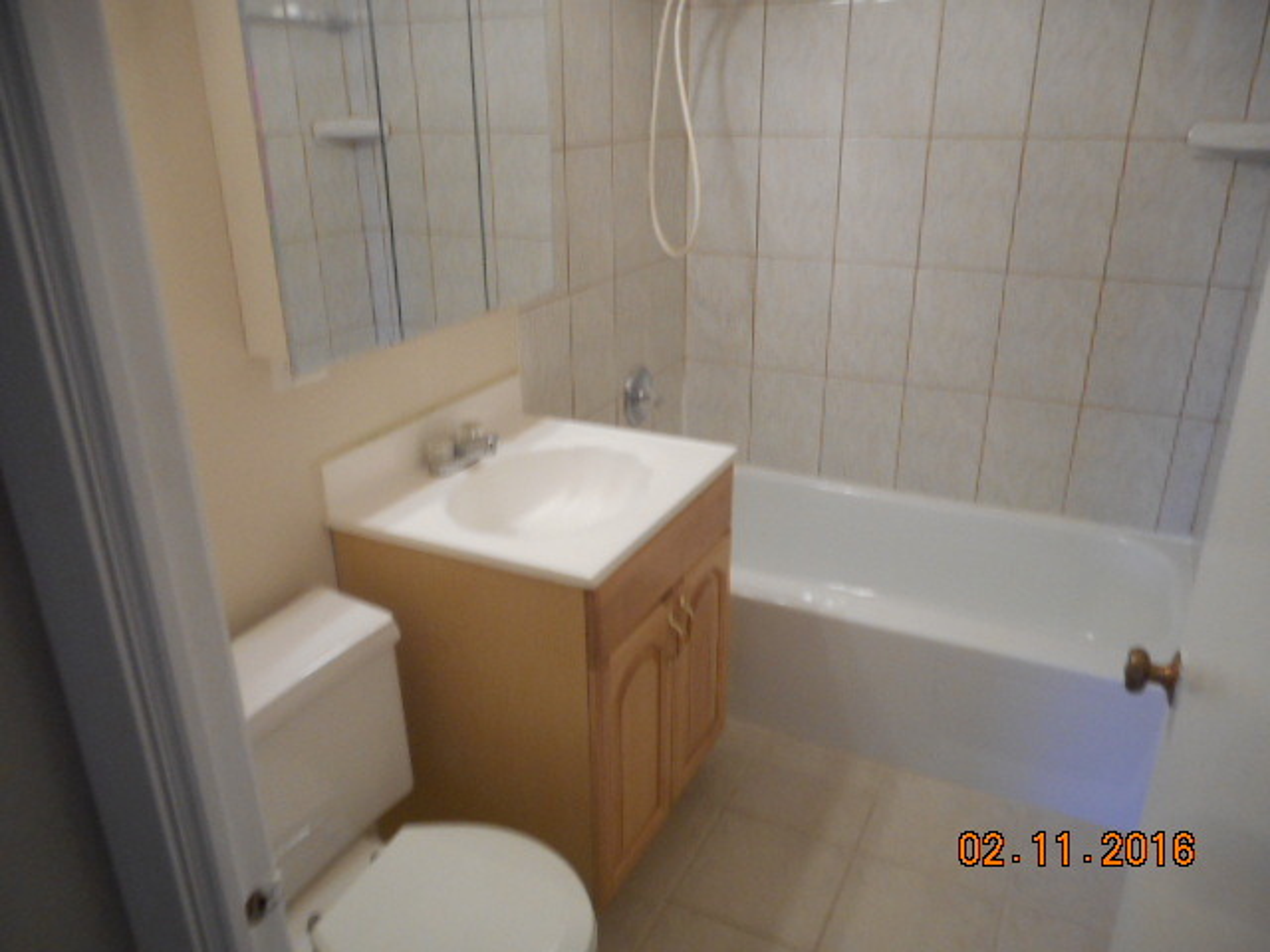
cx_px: 635
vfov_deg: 54.9
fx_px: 917
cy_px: 476
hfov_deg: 69.4
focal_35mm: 25
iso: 250
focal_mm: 4.5
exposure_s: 1/30
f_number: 3.7
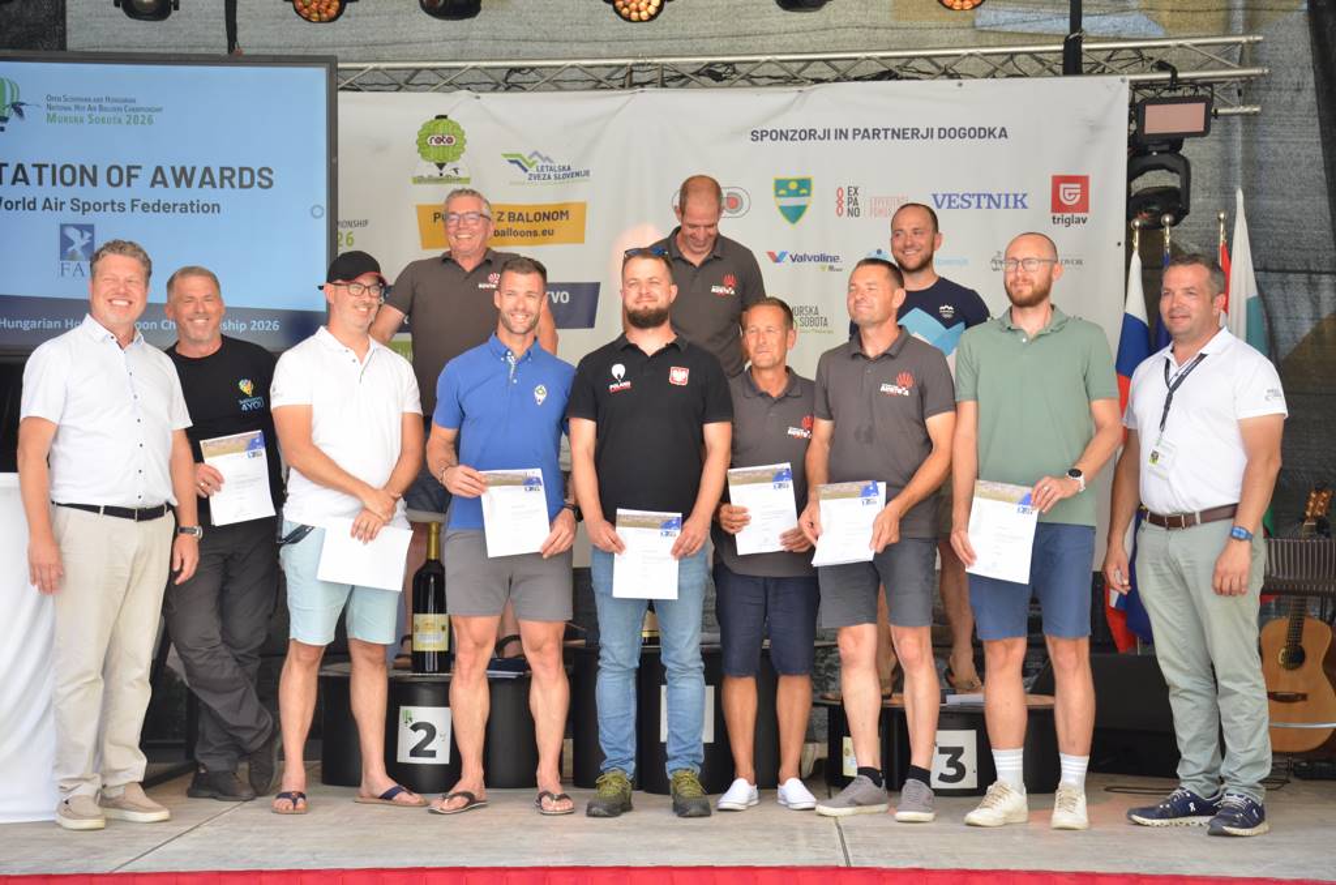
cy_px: 442
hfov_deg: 32.0
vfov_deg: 21.5
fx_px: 2333
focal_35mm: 63
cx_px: 668
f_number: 5
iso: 320
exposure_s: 1/160
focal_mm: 42
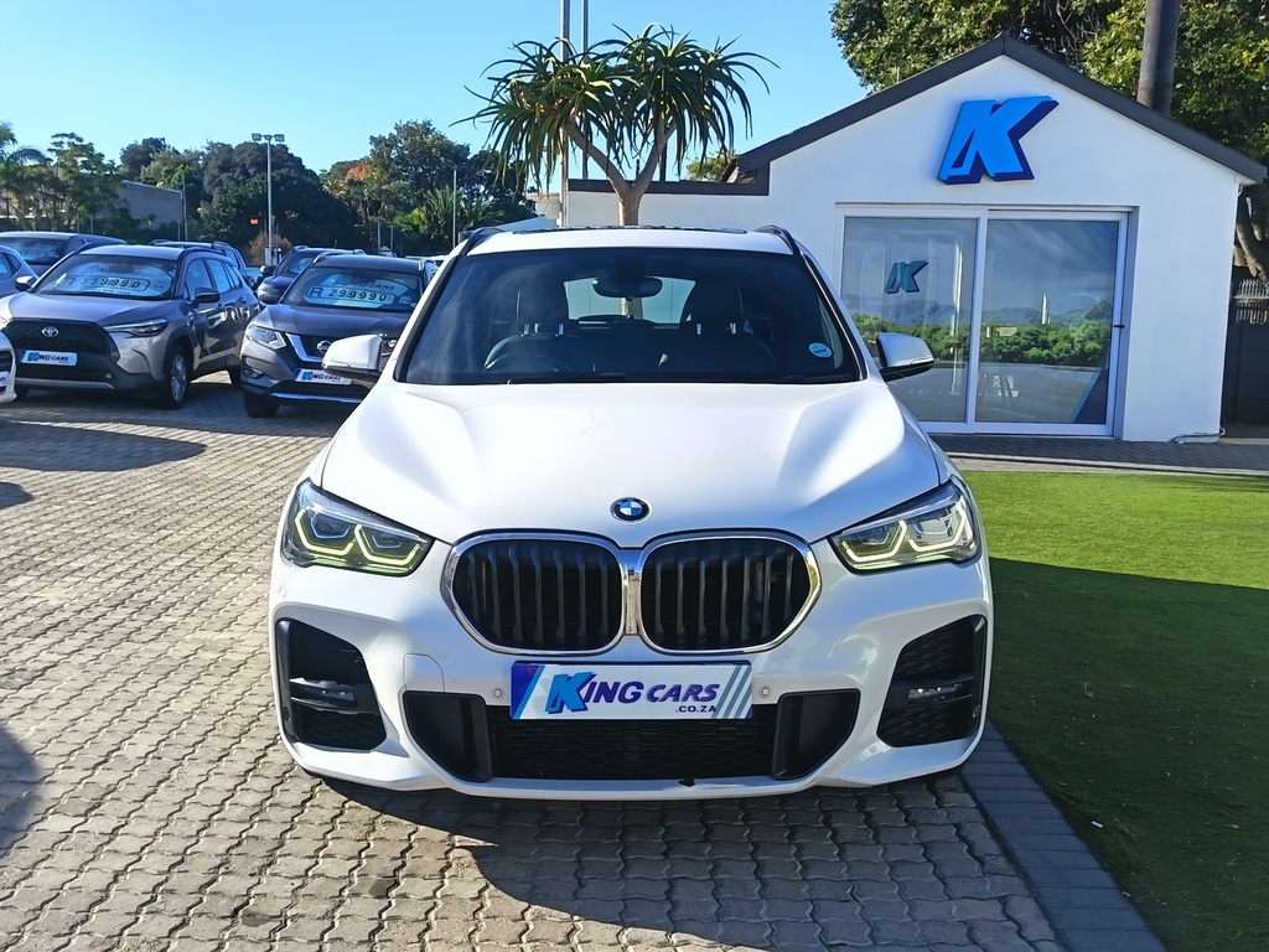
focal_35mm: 37
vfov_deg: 38.7
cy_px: 476
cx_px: 634
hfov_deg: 50.1
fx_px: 1356
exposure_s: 1/474
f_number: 1.75
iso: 100
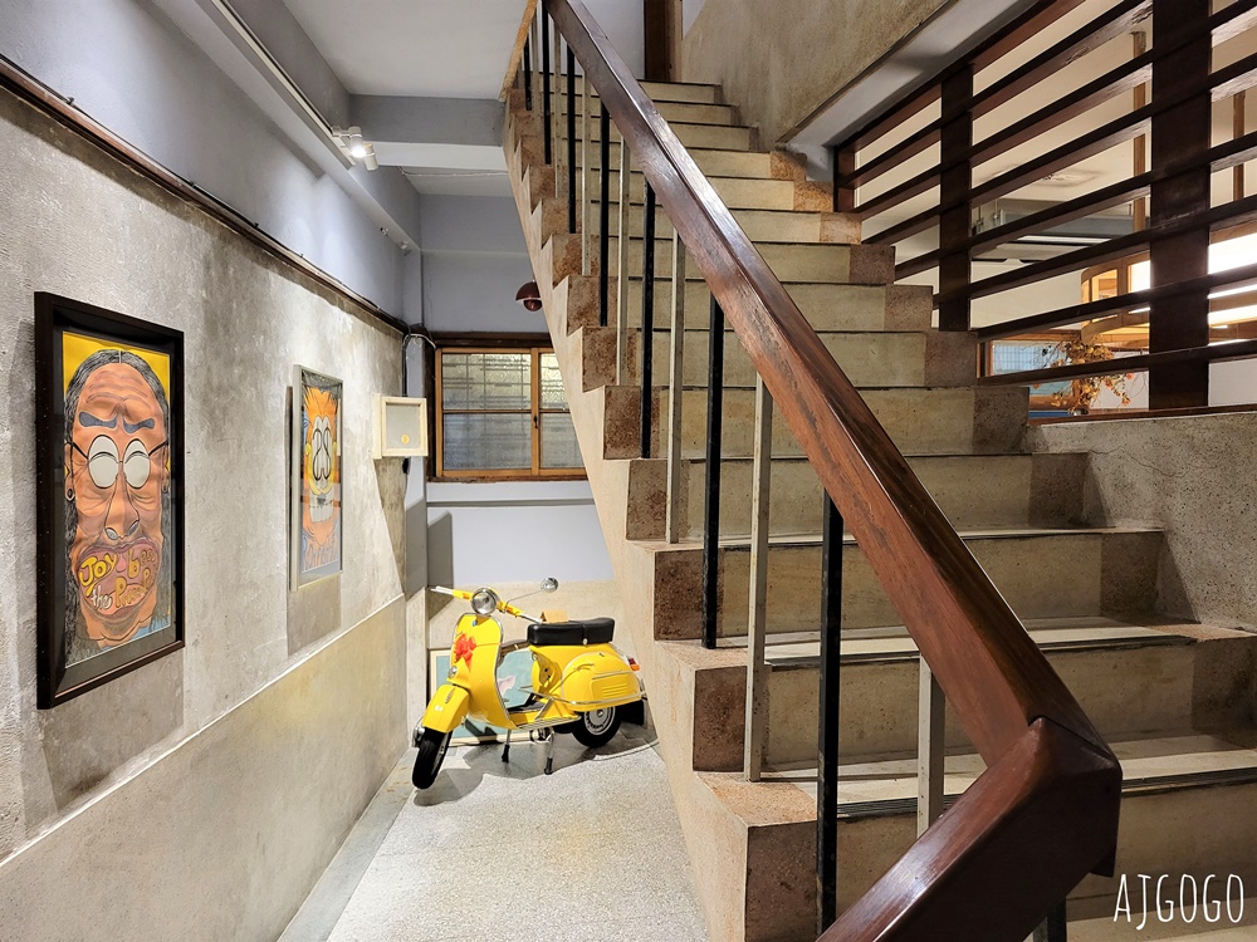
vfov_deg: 53.1
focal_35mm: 26
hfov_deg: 67.3
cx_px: 628
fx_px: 944
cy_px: 471
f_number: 1.8
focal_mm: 5.4
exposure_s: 1/40
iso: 400
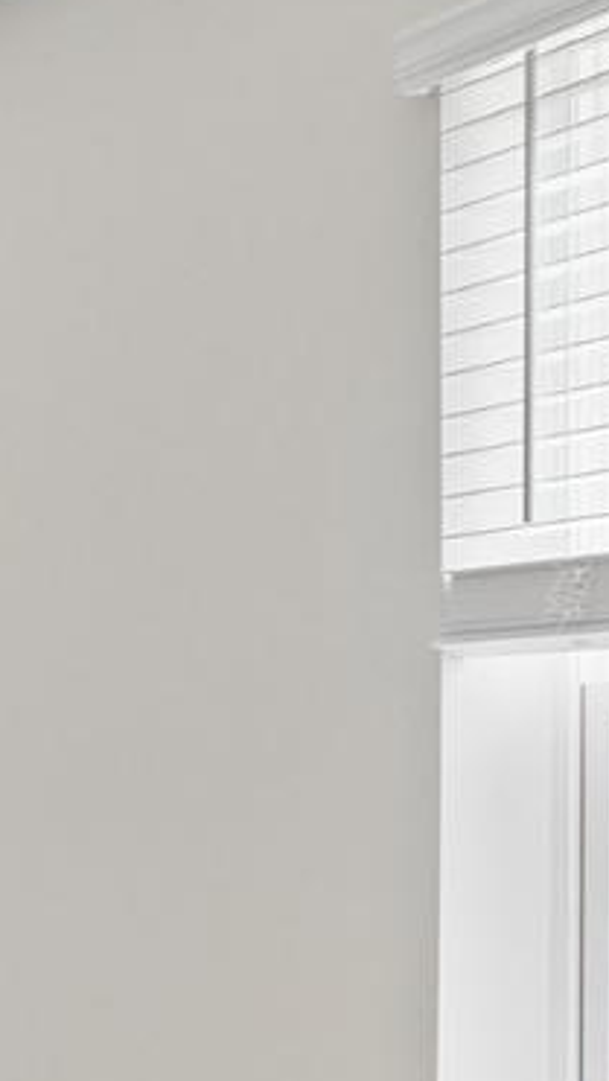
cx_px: -1378
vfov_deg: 31.1
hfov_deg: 10.3
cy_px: 752
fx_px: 1922
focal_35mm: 67
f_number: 8
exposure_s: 1/100
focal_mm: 11
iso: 400
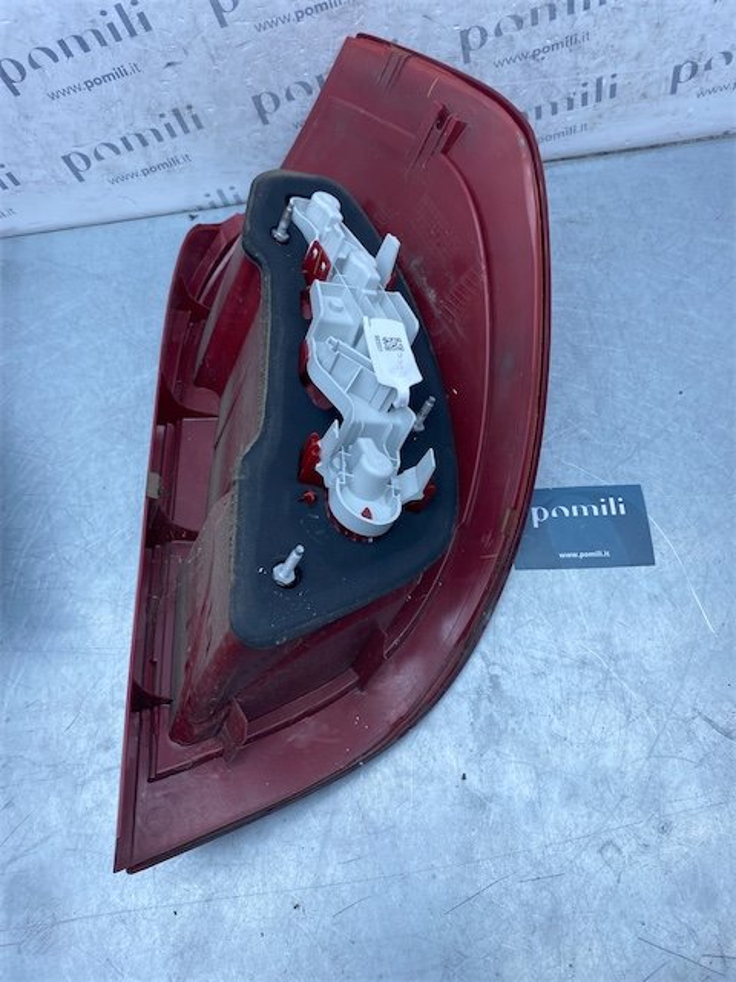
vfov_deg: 67.3
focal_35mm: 26
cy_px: 491
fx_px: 737
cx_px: 368
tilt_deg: -64.9
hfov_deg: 53.1
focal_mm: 4.25
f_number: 1.8
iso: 32
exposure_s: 1/752
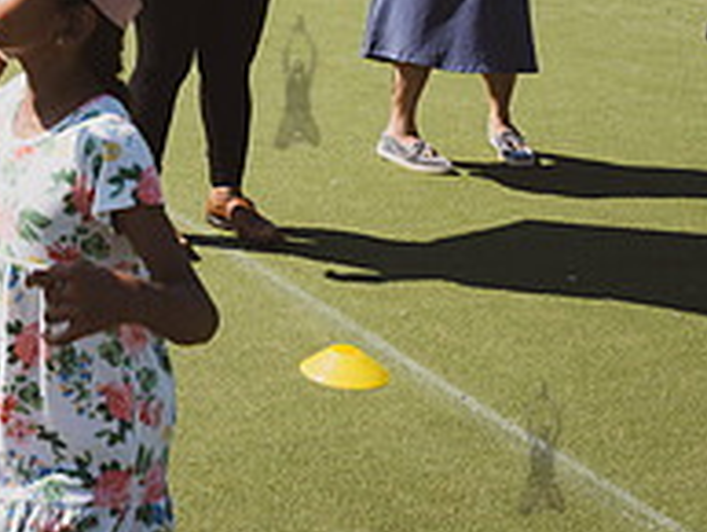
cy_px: -124
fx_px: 1615
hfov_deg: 21.8
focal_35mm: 79
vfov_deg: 17.7
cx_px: -257
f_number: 5
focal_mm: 24
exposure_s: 1/500
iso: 100
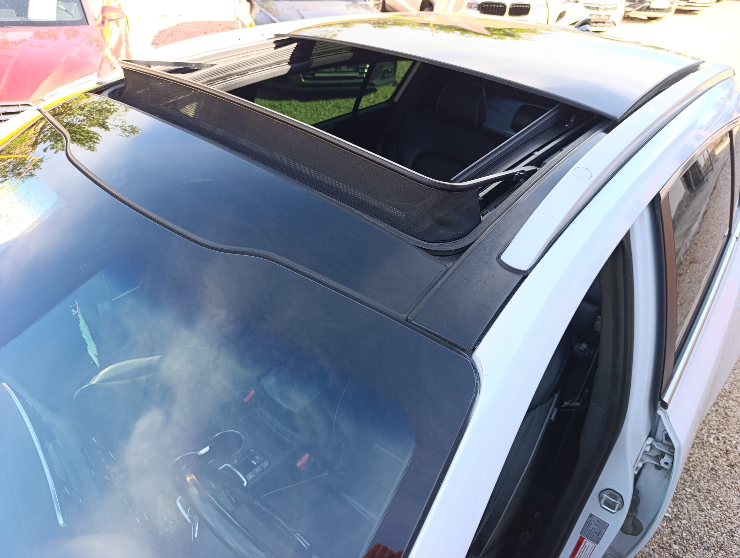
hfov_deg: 73.8
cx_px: 370
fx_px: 492
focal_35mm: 23
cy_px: 279
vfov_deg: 59.0
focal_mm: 6.14
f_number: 1.6
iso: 80
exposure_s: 1/100
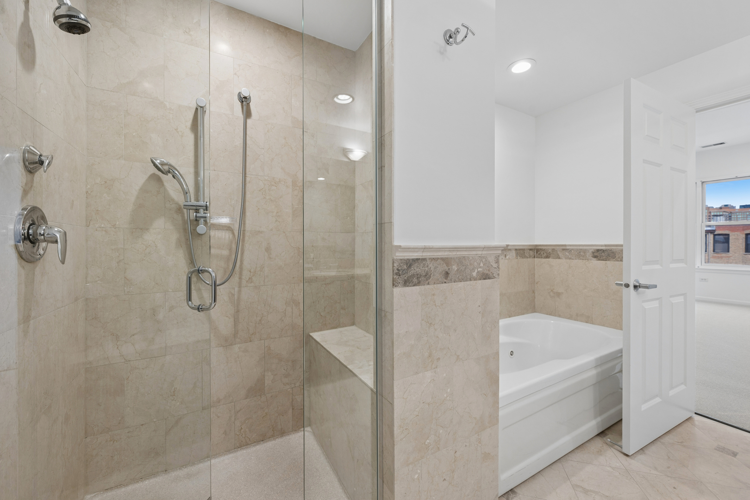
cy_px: 250
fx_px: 292
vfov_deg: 81.2
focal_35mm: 14
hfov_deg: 104.3
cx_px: 375
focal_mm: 14
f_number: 8
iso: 200
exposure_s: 1/15
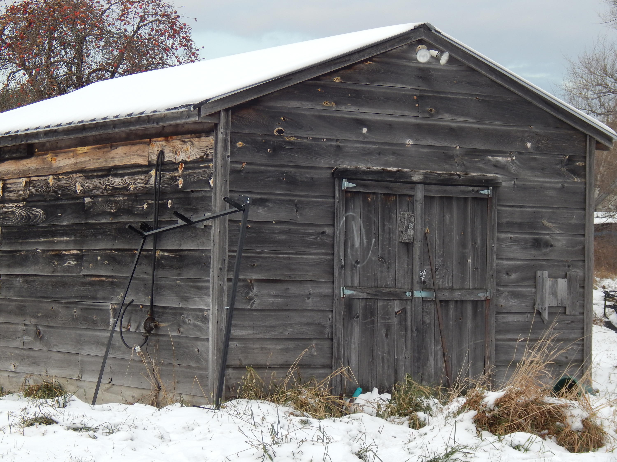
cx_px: 308
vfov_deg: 14.1
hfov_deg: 18.7
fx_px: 1872
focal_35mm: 105
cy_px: 231
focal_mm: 18.7
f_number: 4.5
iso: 125
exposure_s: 1/400
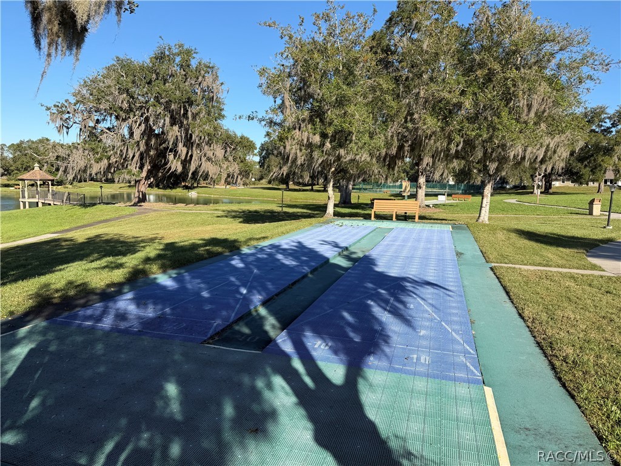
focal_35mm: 24
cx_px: 310
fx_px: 431
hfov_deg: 71.6
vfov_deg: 56.8
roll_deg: -1.6
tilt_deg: -6.3
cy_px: 233
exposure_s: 1/3021
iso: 80
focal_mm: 6.76
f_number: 1.78
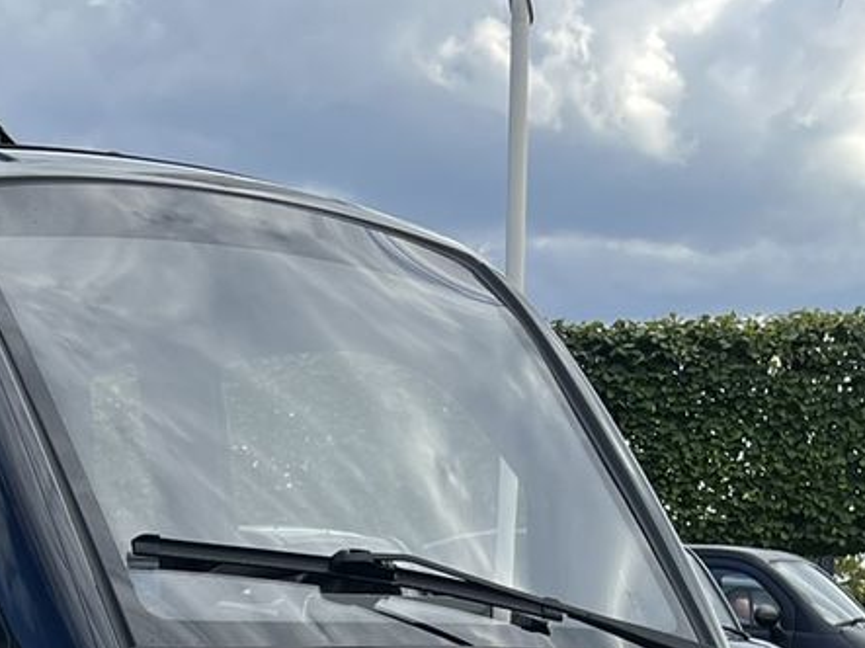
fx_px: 2348
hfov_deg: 20.5
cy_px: 1070
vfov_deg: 14.3
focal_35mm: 94
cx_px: 115
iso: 50
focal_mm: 5.1
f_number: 1.6
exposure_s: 1/959
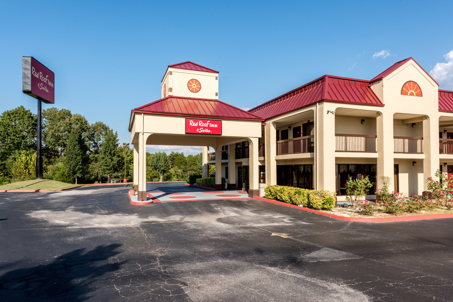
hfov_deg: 78.6
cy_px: 151
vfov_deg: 57.3
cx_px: 226
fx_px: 277
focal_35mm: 22
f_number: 16
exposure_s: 1/100
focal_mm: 22
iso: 100
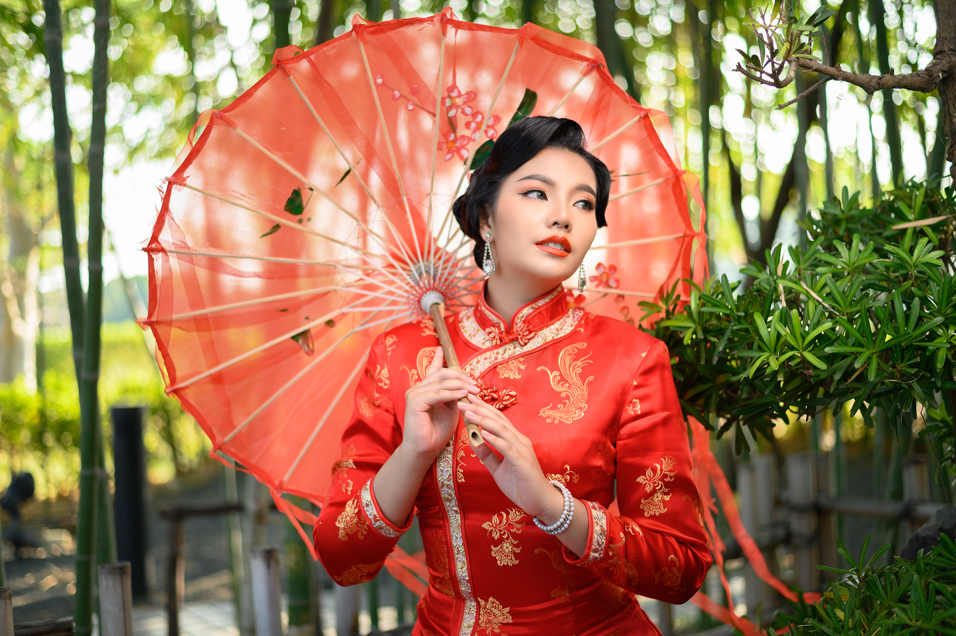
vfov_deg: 27.0
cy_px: 318
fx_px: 1327
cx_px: 478
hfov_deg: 39.6
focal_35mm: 50
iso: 100
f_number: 1.8
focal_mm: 50
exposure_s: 1/250
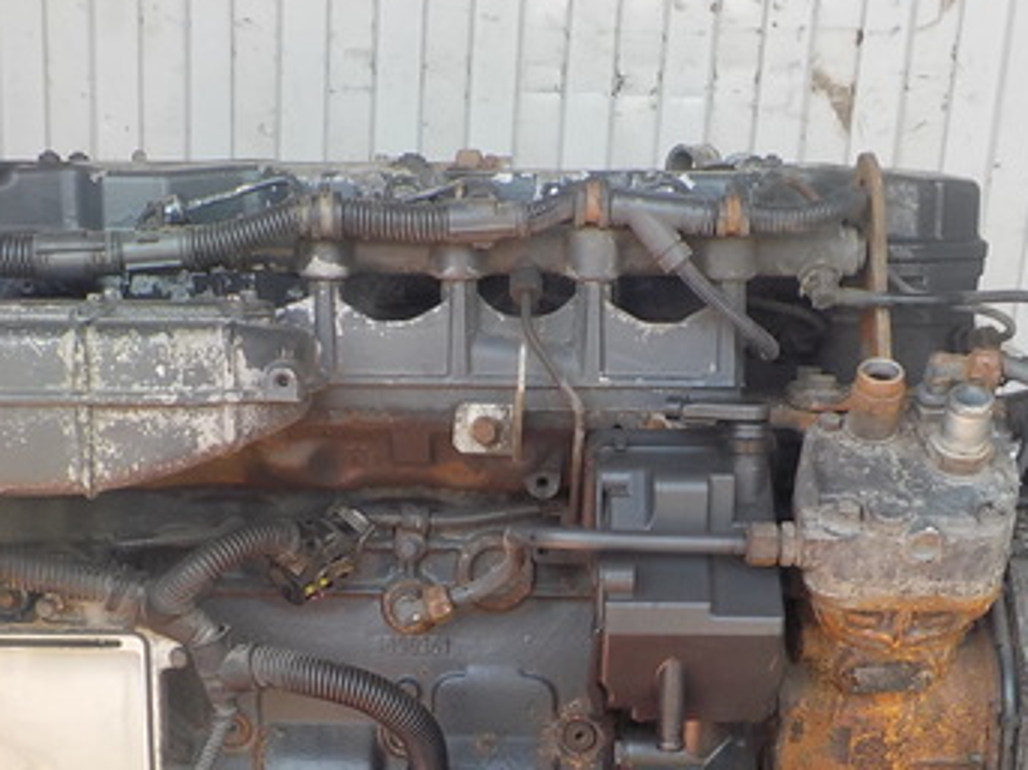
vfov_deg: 25.6
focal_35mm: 56
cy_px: 626
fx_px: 1662
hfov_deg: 34.3
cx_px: 465
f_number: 3.3
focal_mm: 4.1
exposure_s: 1/80
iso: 125
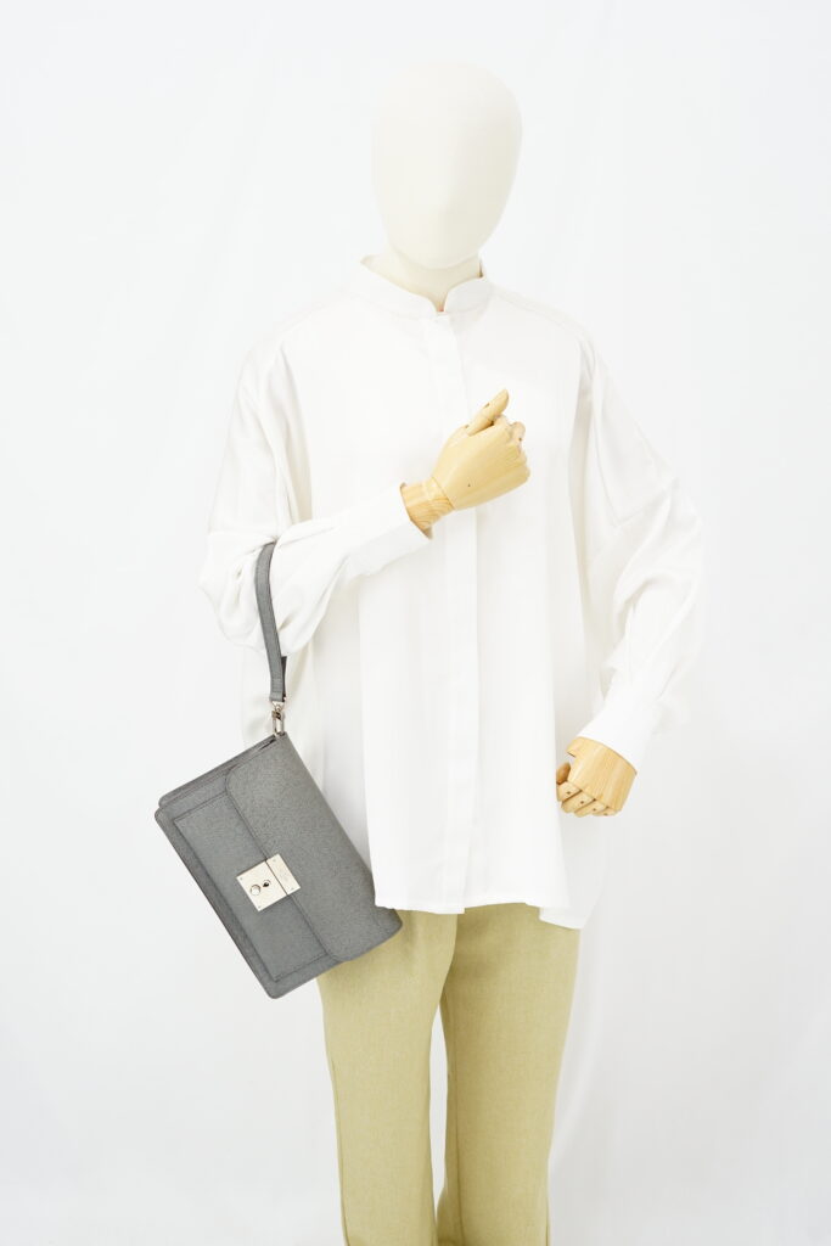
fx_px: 1731
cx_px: 416
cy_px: 623
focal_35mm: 50
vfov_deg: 39.6
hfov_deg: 27.0
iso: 640
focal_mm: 50
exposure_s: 1/8
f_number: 6.3
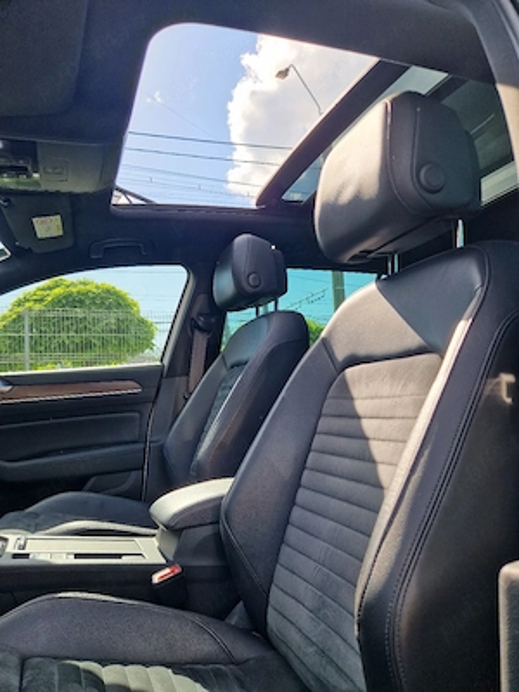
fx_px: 460
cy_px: 346
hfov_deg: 58.9
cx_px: 260
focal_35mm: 23
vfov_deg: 73.9
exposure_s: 1/556
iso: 50
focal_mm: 5.4
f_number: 1.8
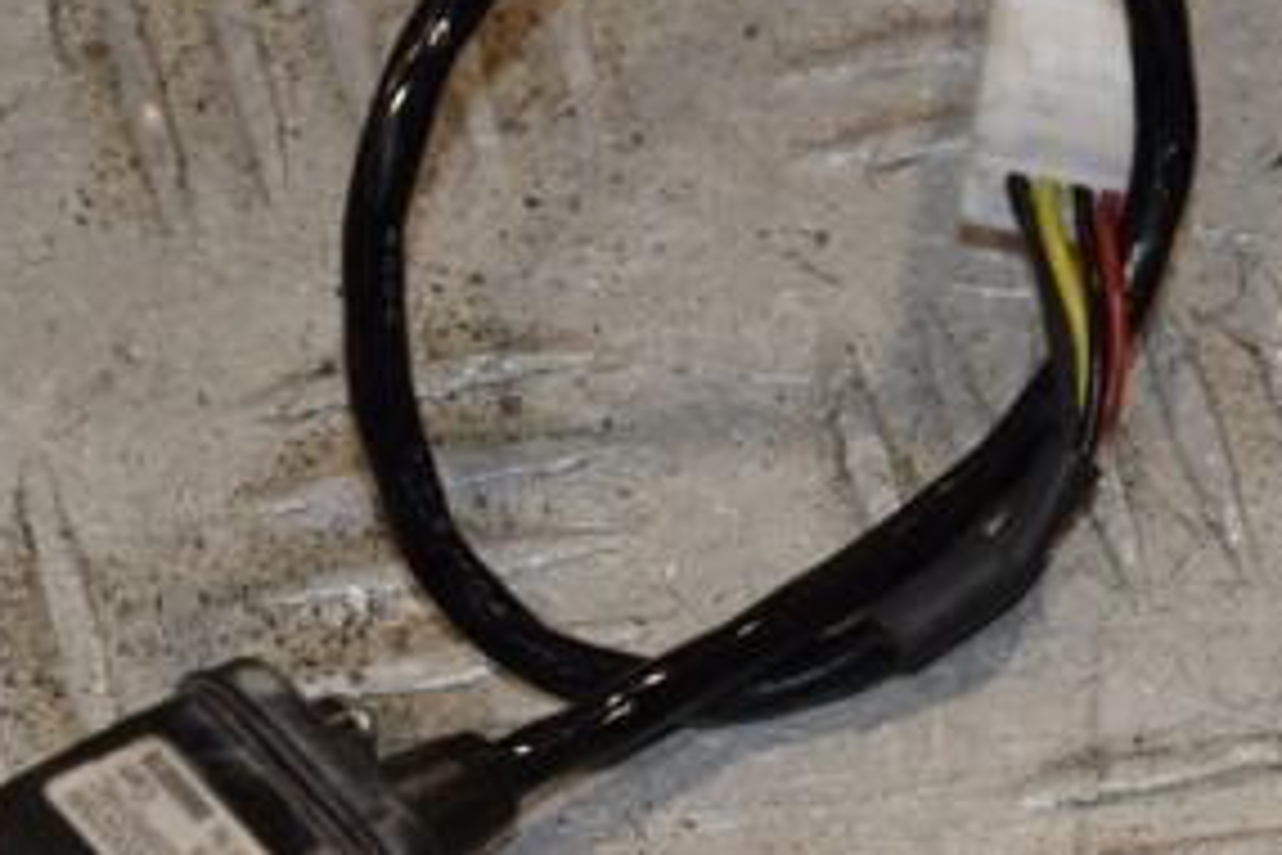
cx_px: 648
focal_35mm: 331
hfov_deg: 6.2
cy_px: 441
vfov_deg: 4.2
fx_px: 11788
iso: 800
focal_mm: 105
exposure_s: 1/200
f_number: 9
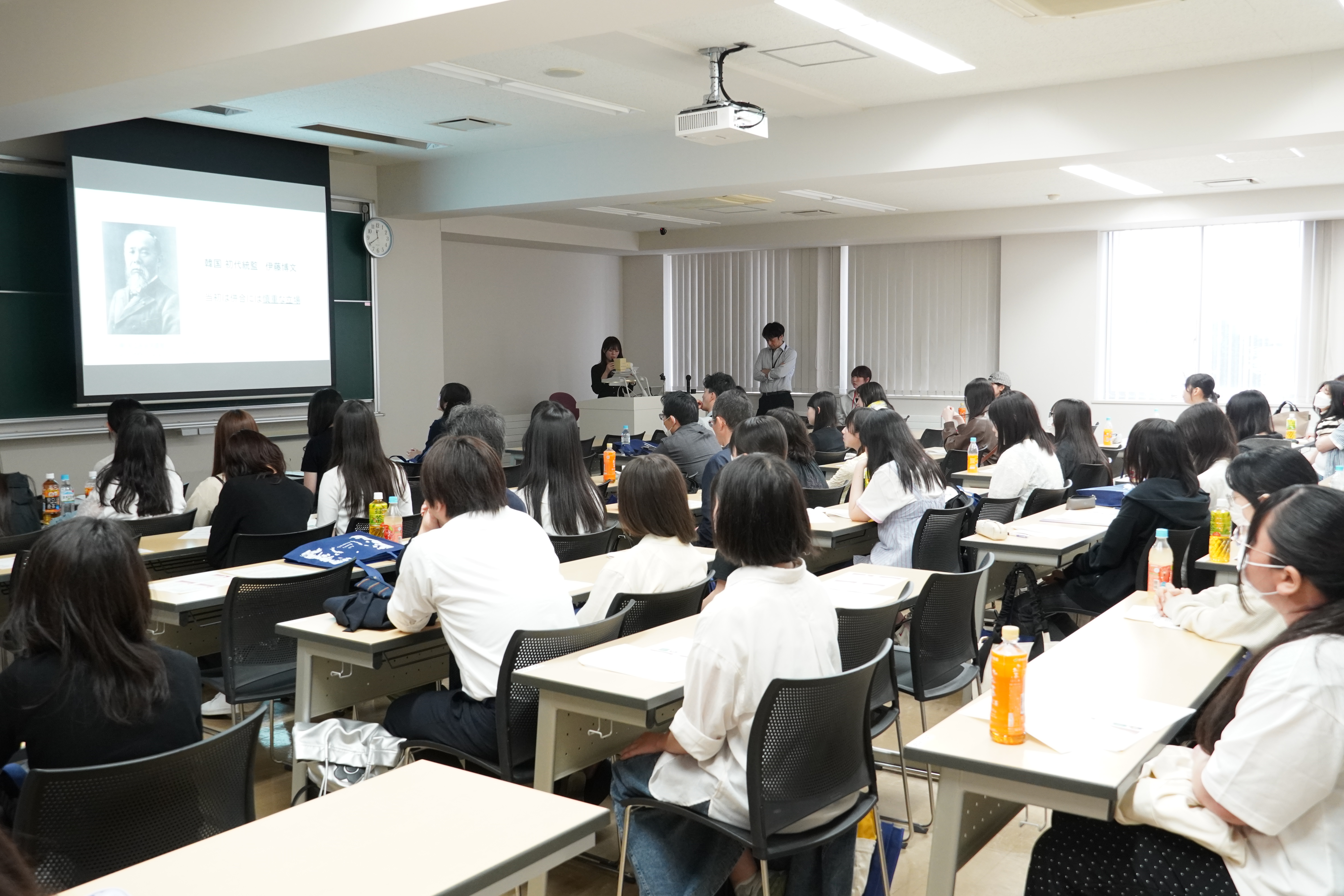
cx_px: 672
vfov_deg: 38.4
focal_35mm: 34
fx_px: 1288
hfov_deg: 55.1
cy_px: 448
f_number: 5.6
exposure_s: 1/40
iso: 1600
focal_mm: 23
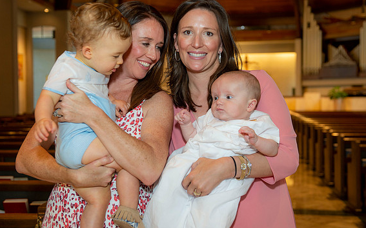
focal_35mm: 50
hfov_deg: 40.3
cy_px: 107
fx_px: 499
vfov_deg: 25.8
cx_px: 181
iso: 1000
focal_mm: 48
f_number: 4
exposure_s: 1/100
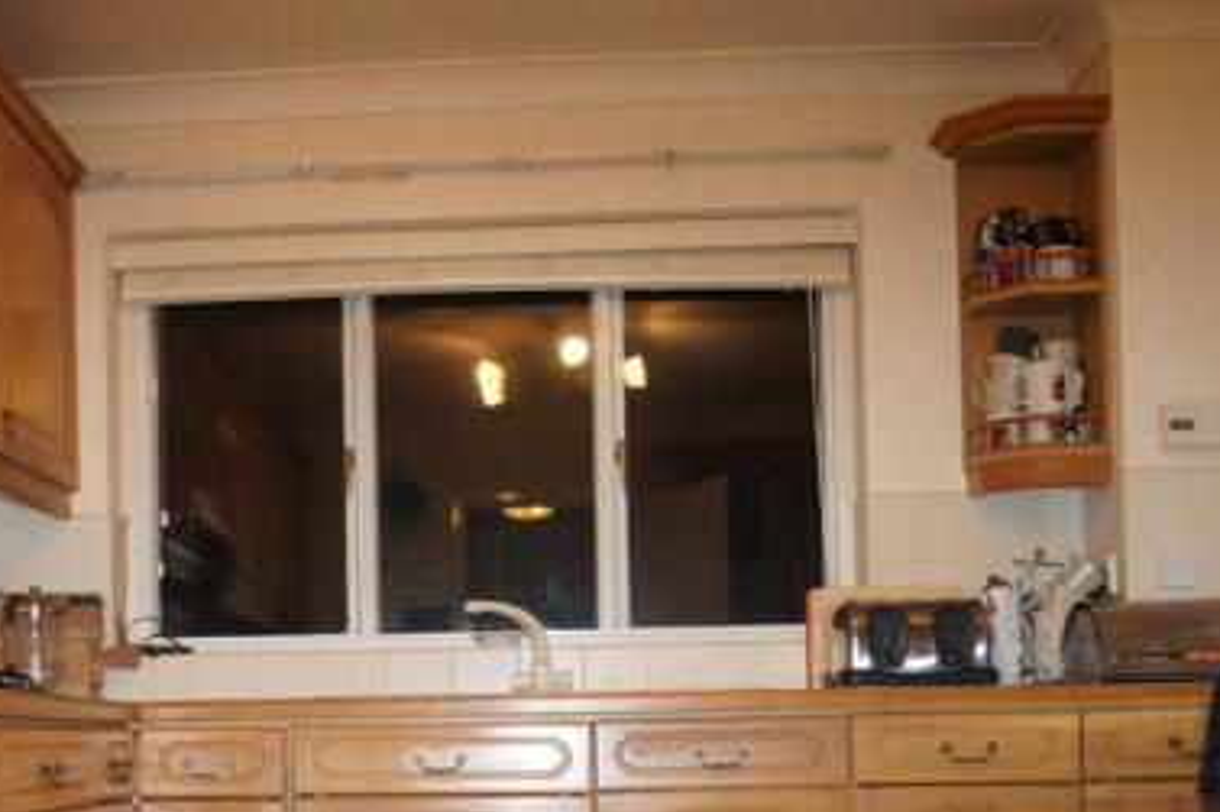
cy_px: 645
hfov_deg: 41.7
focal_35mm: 47
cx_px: 469
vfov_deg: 28.0
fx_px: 1592
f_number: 3.5
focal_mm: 18
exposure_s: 1/125
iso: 640
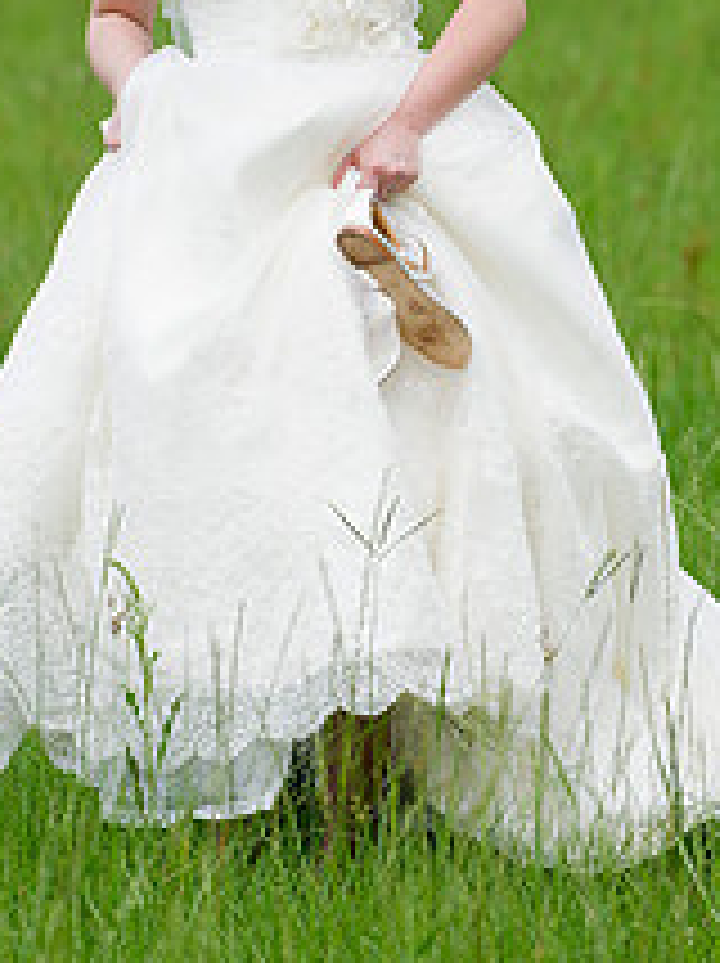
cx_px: 317
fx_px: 10671
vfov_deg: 5.2
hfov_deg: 3.9
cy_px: 252
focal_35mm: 384
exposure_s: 1/1000
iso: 500
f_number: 3.5
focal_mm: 190
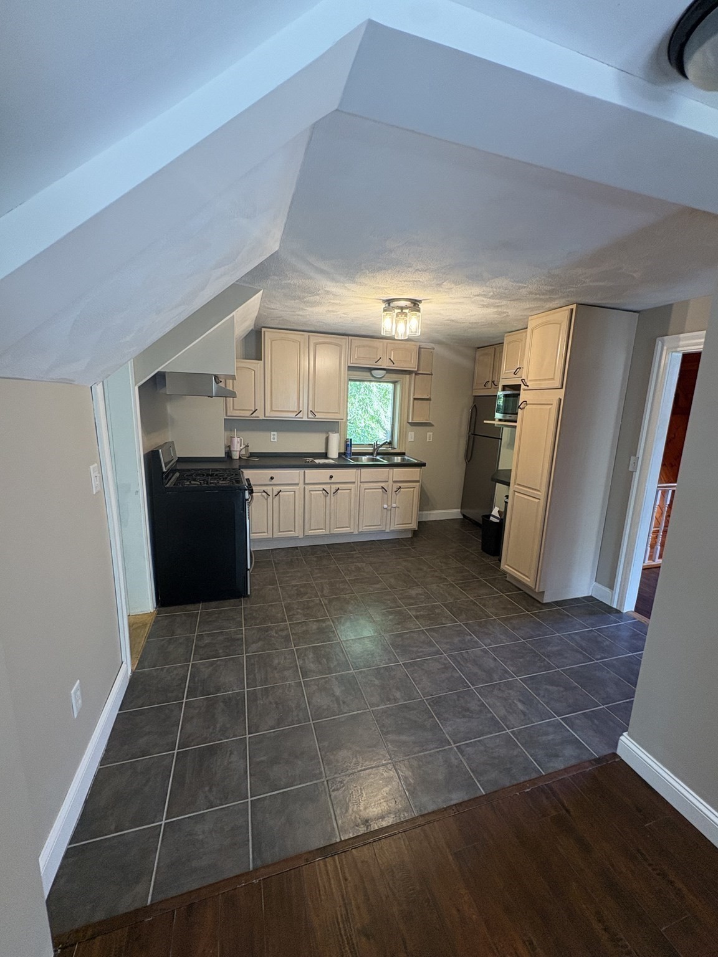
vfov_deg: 102.1
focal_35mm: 14
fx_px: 387
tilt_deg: -9.4
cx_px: 359
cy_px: 478
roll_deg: -3.5
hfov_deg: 85.7
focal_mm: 2.22
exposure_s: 1/60
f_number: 2.2
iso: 250
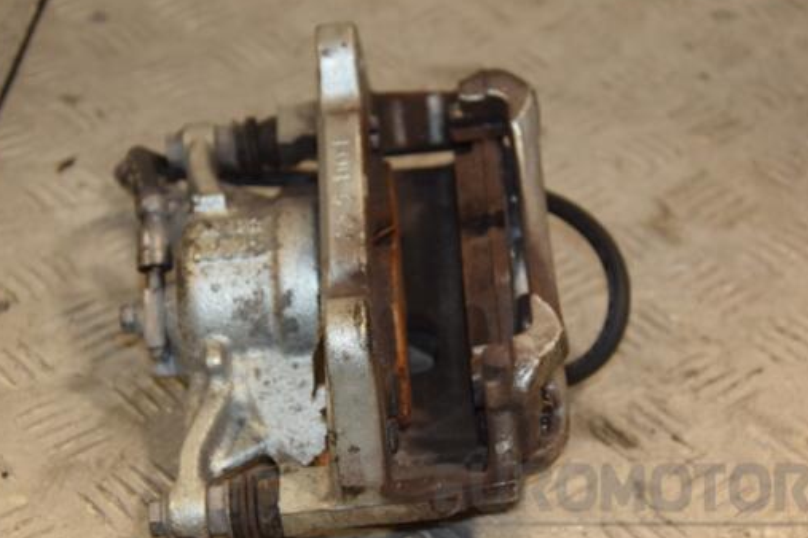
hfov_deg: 19.8
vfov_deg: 13.3
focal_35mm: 103
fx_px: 2312
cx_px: 405
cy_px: 275
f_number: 5.6
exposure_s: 1/200
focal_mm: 58
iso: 800
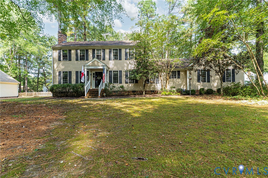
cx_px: 134
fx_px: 127
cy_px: 89
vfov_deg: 70.4
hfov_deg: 93.3
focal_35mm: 17
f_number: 8
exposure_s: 1/60
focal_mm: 17
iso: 640
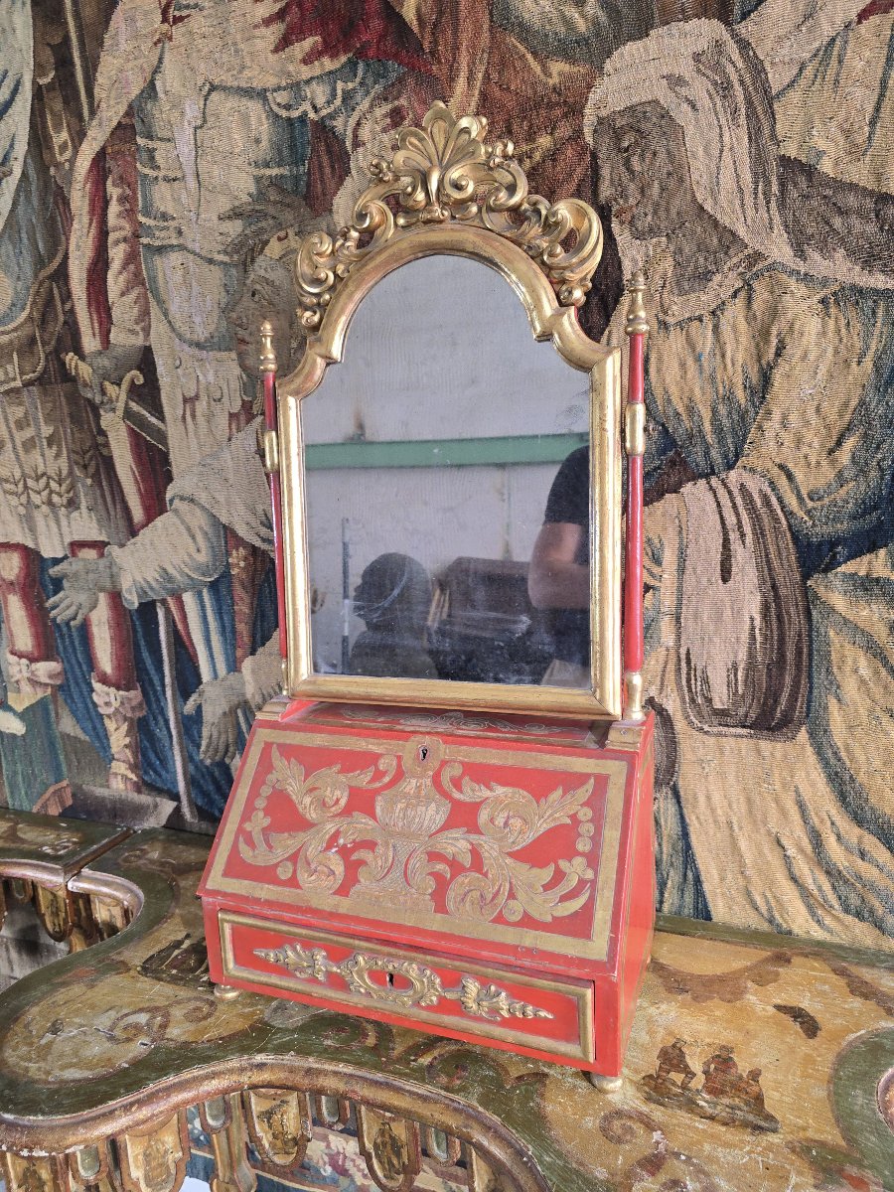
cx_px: 447
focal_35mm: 23
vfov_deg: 73.9
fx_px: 792
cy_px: 596
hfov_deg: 58.9
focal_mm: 6.3
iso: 200
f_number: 1.7
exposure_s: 1/57.5
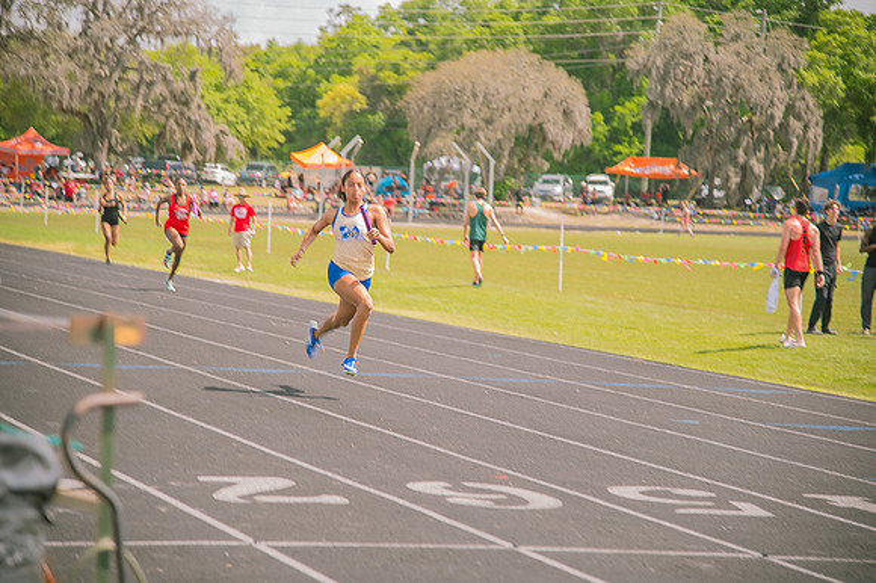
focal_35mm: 105
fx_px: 2553
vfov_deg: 13.0
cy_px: 292
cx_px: 438
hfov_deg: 19.5
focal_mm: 105
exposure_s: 1/200
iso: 200
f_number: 4
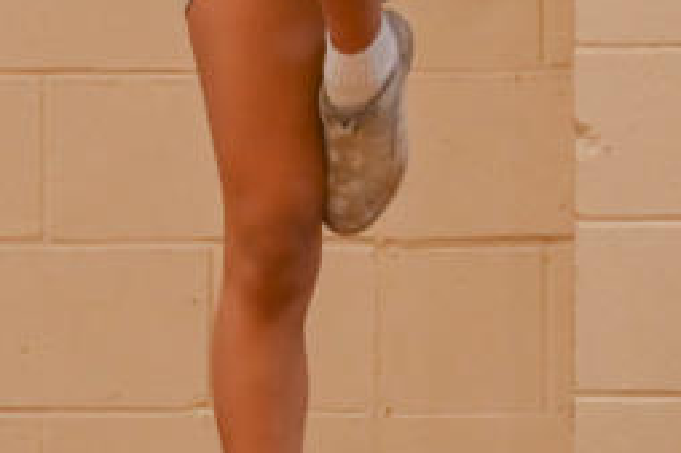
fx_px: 15652
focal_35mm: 828
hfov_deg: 2.5
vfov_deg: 1.7
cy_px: 196
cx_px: 60
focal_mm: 140
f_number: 6.3
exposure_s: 1/100
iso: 1600
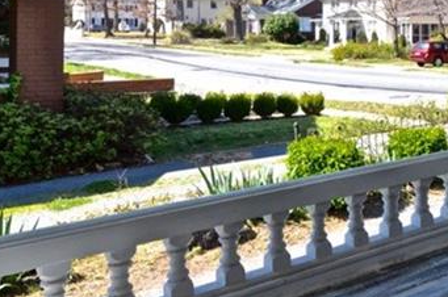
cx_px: 535
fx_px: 615
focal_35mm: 50
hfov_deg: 33.0
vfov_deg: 26.3
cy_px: 31
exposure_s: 1/160
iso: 200
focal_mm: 11
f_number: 6.3
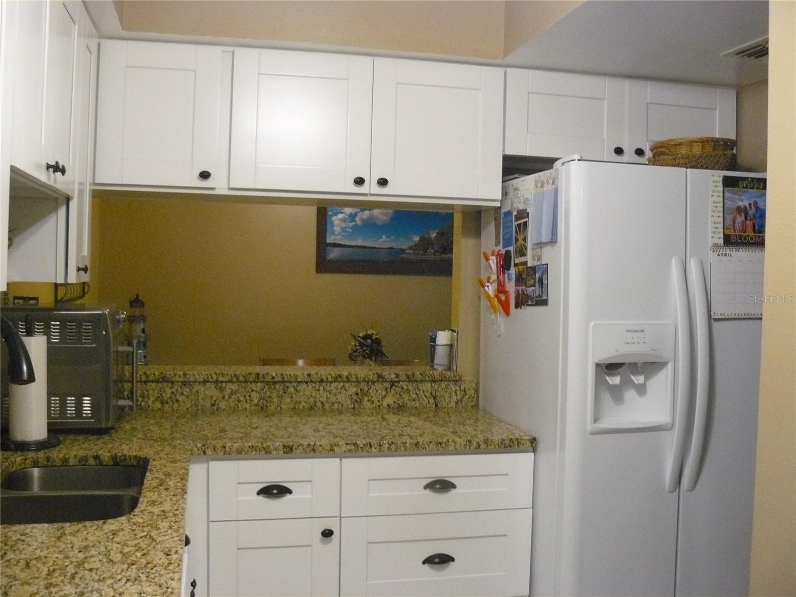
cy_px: 298
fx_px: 828
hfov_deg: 51.4
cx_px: 398
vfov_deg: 39.7
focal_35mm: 36
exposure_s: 1/60
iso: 400
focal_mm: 6
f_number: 2.8
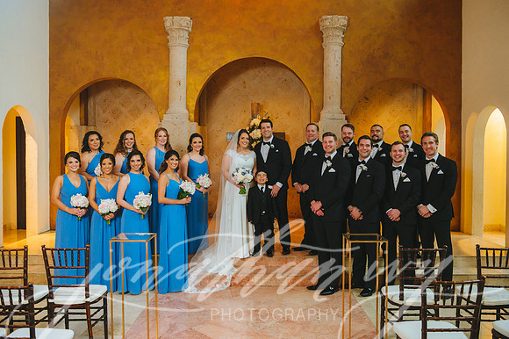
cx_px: 254
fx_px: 452
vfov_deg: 41.1
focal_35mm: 32
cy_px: 170
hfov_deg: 58.7
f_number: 4
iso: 4000
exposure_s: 1/160
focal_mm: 32
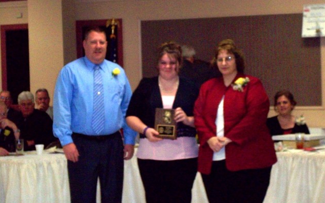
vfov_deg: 11.0
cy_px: 90
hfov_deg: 17.5
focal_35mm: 119
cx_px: 161
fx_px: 1054
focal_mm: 18.6
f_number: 5.2
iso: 200
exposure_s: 1/90.2
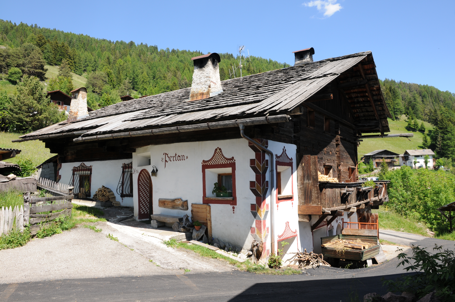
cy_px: 151
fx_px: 379
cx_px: 228
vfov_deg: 43.5
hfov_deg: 62.0
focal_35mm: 30
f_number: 7.1
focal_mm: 20
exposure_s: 1/200
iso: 200
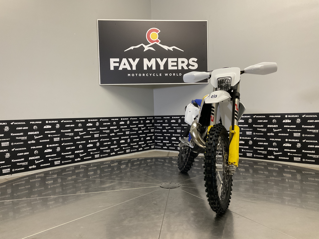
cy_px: 120
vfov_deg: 48.2
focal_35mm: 29
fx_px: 267
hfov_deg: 61.7
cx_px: 160
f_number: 1.8
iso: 200
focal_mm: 3
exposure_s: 1/60
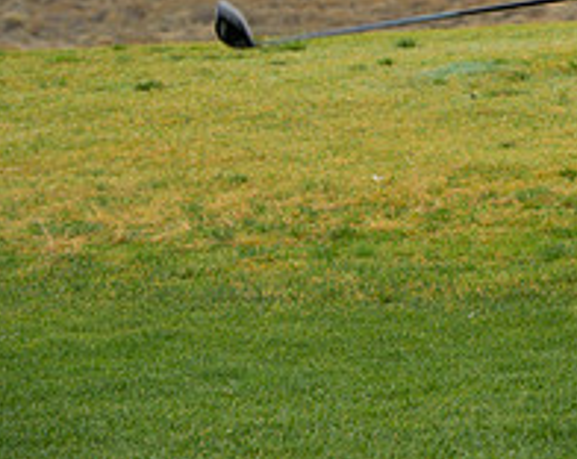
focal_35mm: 181
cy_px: -104
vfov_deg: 8.4
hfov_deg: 10.5
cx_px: 709
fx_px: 3085
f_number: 4
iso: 100
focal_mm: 65
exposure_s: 1/200
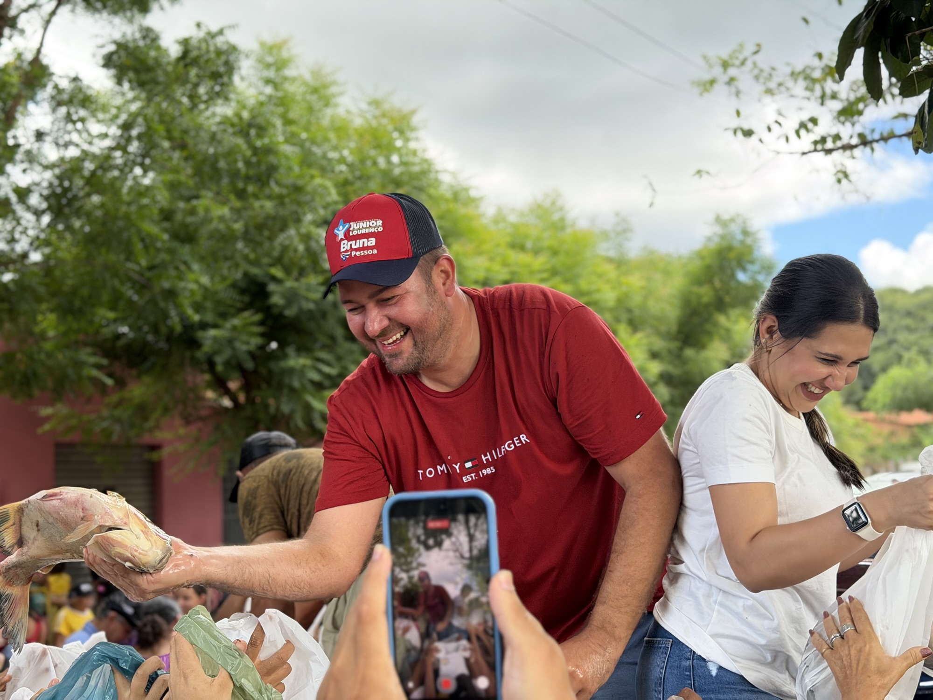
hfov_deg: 39.7
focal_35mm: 48
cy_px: 350
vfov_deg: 30.3
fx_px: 1294
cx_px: 466
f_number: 1.78
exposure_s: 1/499
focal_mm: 6.76
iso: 64
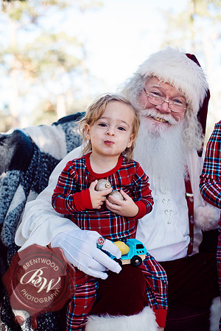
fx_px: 460
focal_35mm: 50
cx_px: 110
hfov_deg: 27.0
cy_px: 166
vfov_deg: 39.6
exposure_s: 1/320
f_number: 2.8
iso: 125
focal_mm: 50
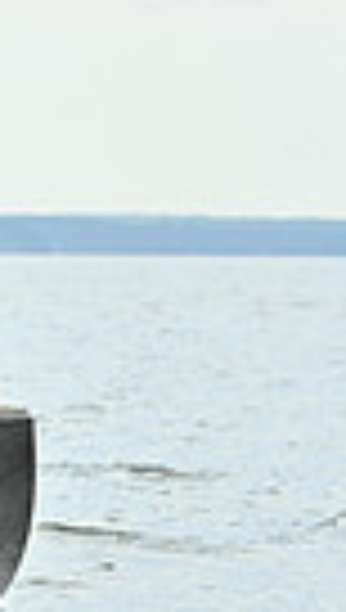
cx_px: -930
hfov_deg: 2.4
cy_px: 124
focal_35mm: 491
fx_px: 7969
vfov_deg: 4.4
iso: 320
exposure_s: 1/1250
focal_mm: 110
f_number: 7.1
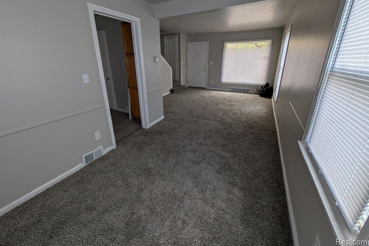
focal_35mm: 13
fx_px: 133
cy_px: 103
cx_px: 182
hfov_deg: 108.3
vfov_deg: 84.8
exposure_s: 1/78.5
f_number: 1.7
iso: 52
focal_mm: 2.02
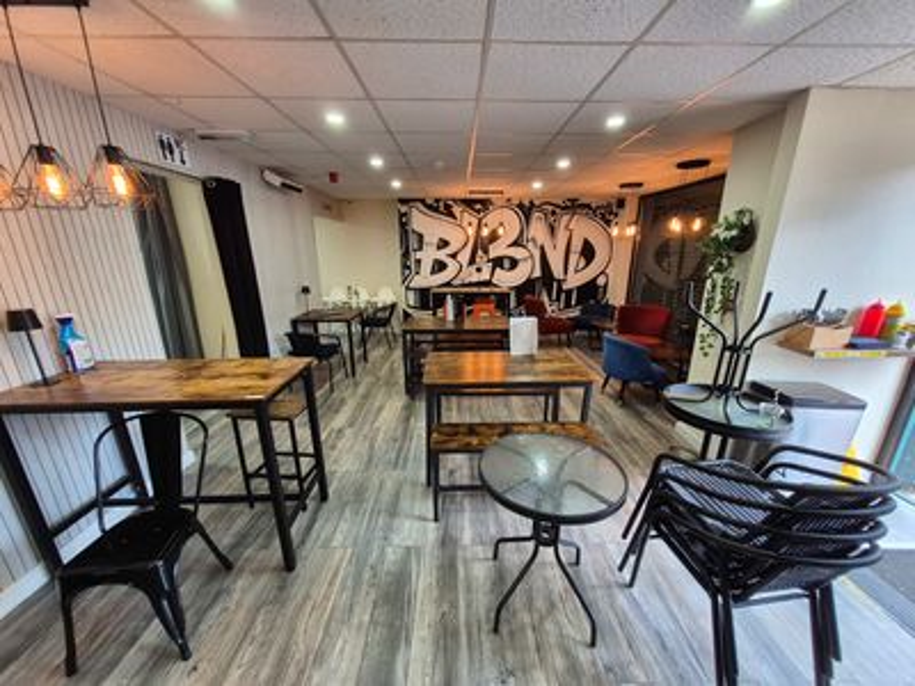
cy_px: 343
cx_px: 458
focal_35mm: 13
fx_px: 344
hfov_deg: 106.2
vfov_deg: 89.9
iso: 160
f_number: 2.2
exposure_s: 1/50
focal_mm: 1.74
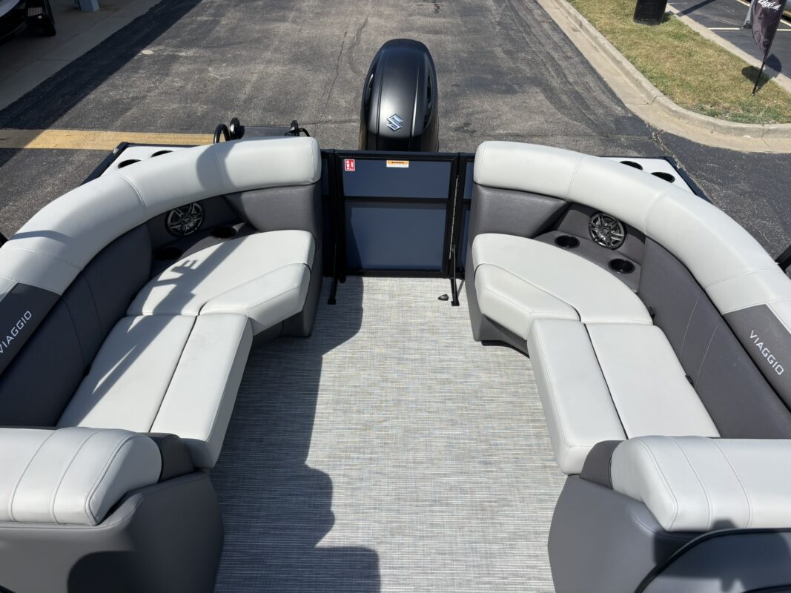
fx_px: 594
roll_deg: +0.6
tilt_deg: -35.6
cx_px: 396
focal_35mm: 26
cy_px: 296
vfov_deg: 53.1
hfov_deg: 67.3
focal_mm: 5.96
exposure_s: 1/3650
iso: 50
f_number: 1.6
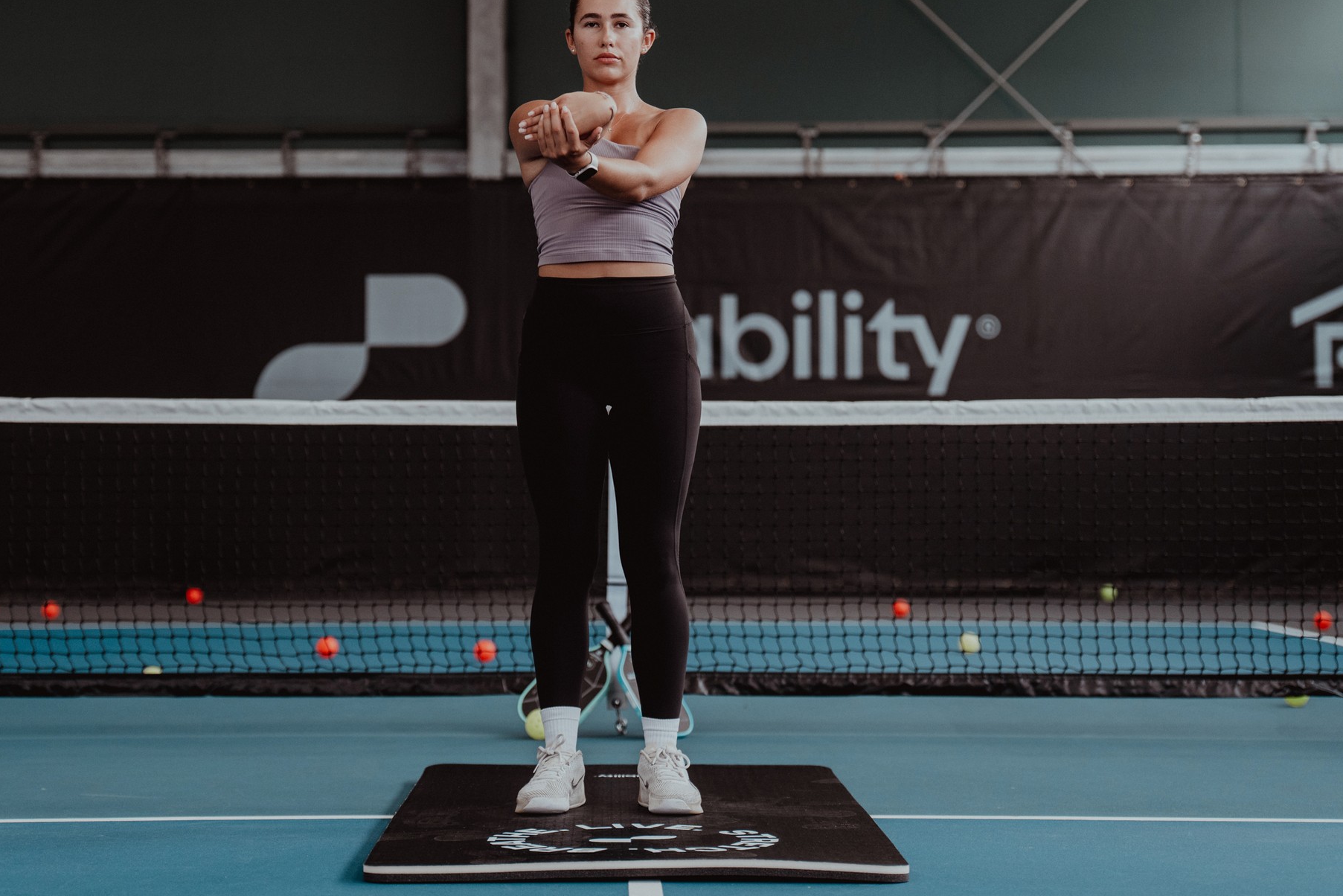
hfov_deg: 23.9
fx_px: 3171
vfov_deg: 16.0
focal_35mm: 85
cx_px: 632
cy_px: 288
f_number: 2
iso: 500
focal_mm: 55
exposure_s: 1/400
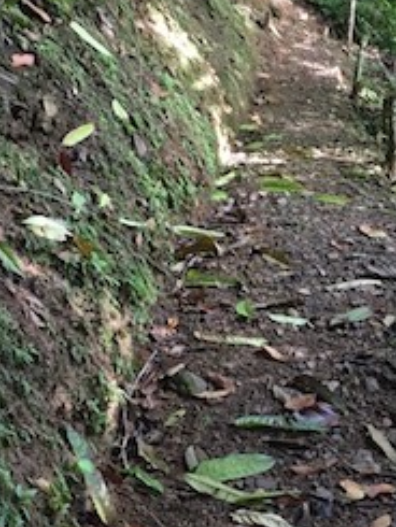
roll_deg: +1.3
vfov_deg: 27.4
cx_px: 308
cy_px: 269
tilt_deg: -5.5
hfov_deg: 20.5
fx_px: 1082
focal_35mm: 71
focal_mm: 4.15
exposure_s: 1/30
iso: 50
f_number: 2.2
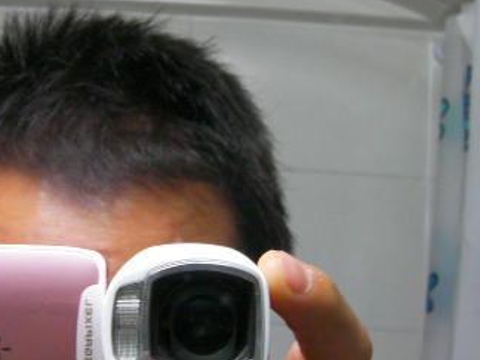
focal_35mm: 75
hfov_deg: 25.9
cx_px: 196
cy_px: 200
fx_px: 1040
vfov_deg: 19.6
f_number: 3.5
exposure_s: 1/30
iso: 190
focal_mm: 6.8
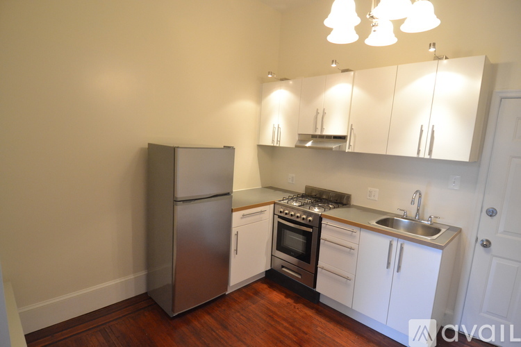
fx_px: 260
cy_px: 174
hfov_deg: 90.0
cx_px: 260
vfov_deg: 67.4
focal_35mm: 18
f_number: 4
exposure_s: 1/60
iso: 1800
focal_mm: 12
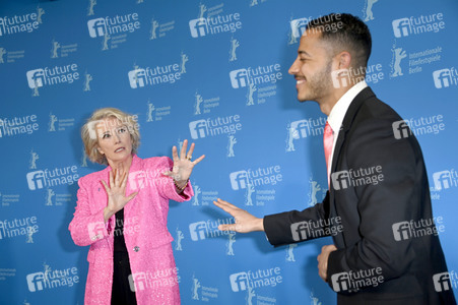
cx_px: 229
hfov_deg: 32.4
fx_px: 788
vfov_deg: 21.9
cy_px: 152
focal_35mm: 62
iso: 800
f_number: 5.6
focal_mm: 62
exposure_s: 1/200
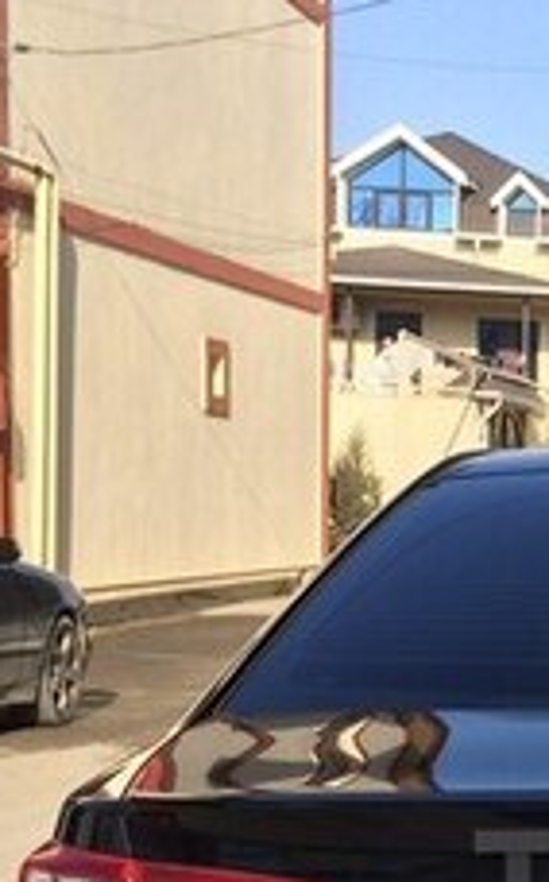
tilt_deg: -10.1
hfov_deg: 13.6
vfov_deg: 22.4
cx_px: 870
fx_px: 2136
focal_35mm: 89
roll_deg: -1.8
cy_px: 888
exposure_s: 1/1580
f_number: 2.2
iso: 32
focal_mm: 4.15
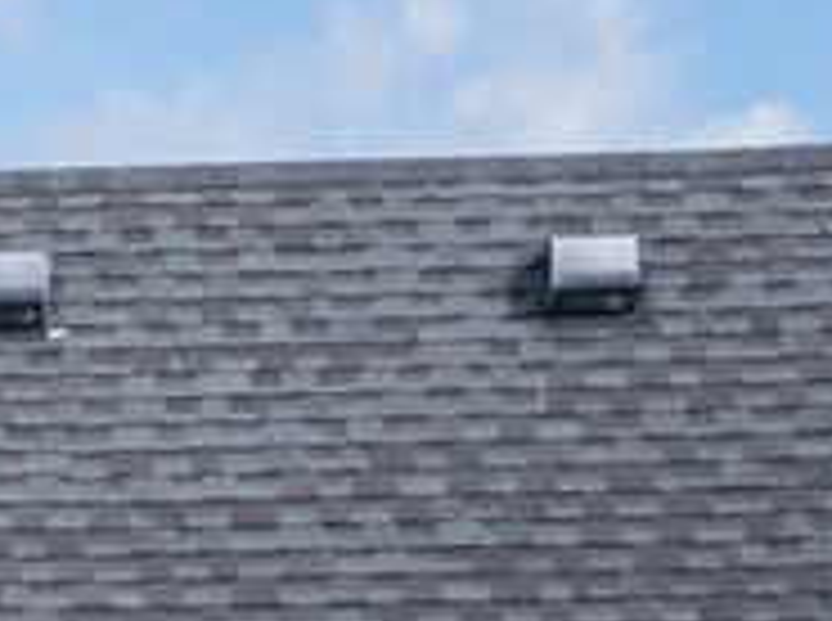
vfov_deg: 9.4
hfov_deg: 13.9
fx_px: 3190
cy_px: 1672
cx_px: -409
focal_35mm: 133
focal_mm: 12.29
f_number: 2.8
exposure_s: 1/1250
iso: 120
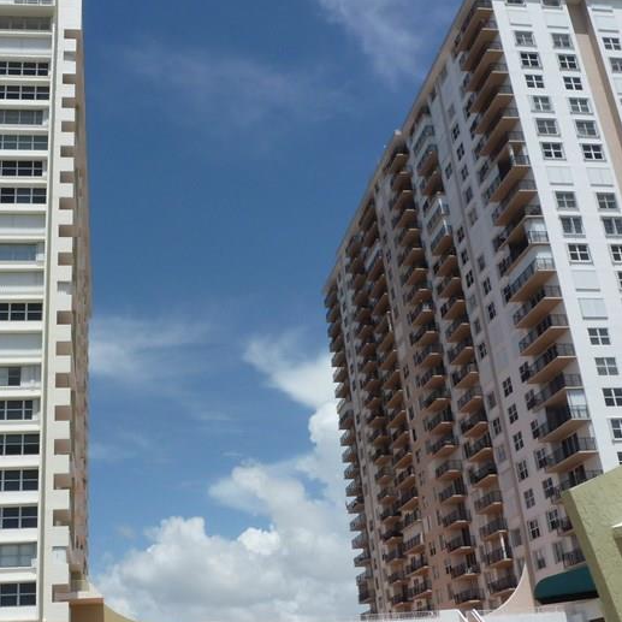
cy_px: 324
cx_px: 220
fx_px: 854
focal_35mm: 42
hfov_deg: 39.7
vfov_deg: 40.0
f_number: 5.6
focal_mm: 4.3
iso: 100
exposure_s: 1/640
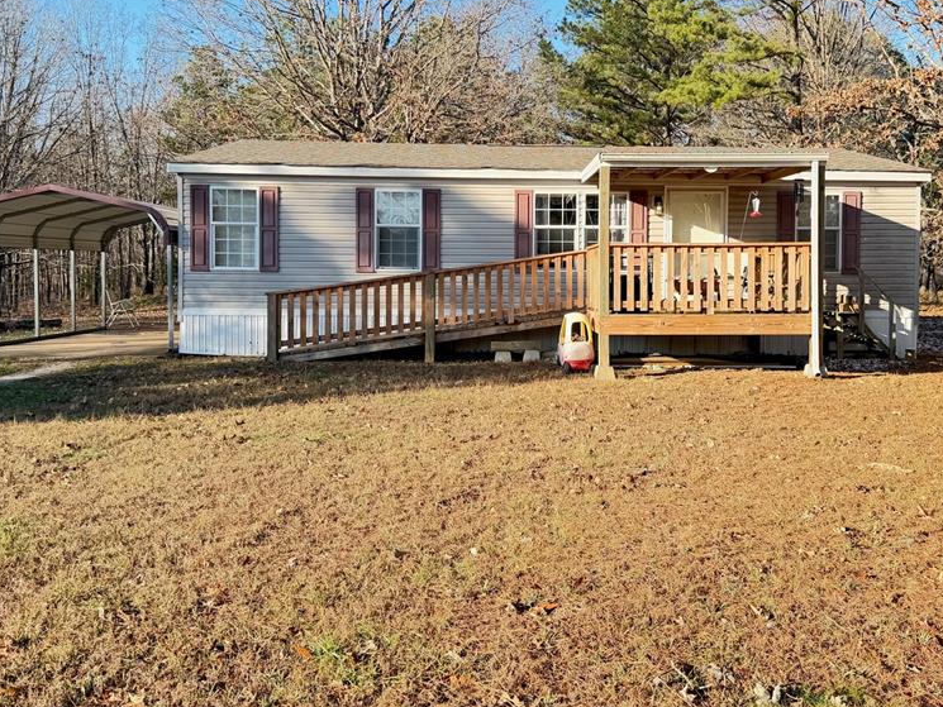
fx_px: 899
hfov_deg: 55.1
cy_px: 285
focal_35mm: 33
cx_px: 542
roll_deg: +0.0
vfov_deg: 42.8
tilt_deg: -1.9
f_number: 1.78
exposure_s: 1/497
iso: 80
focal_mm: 6.76
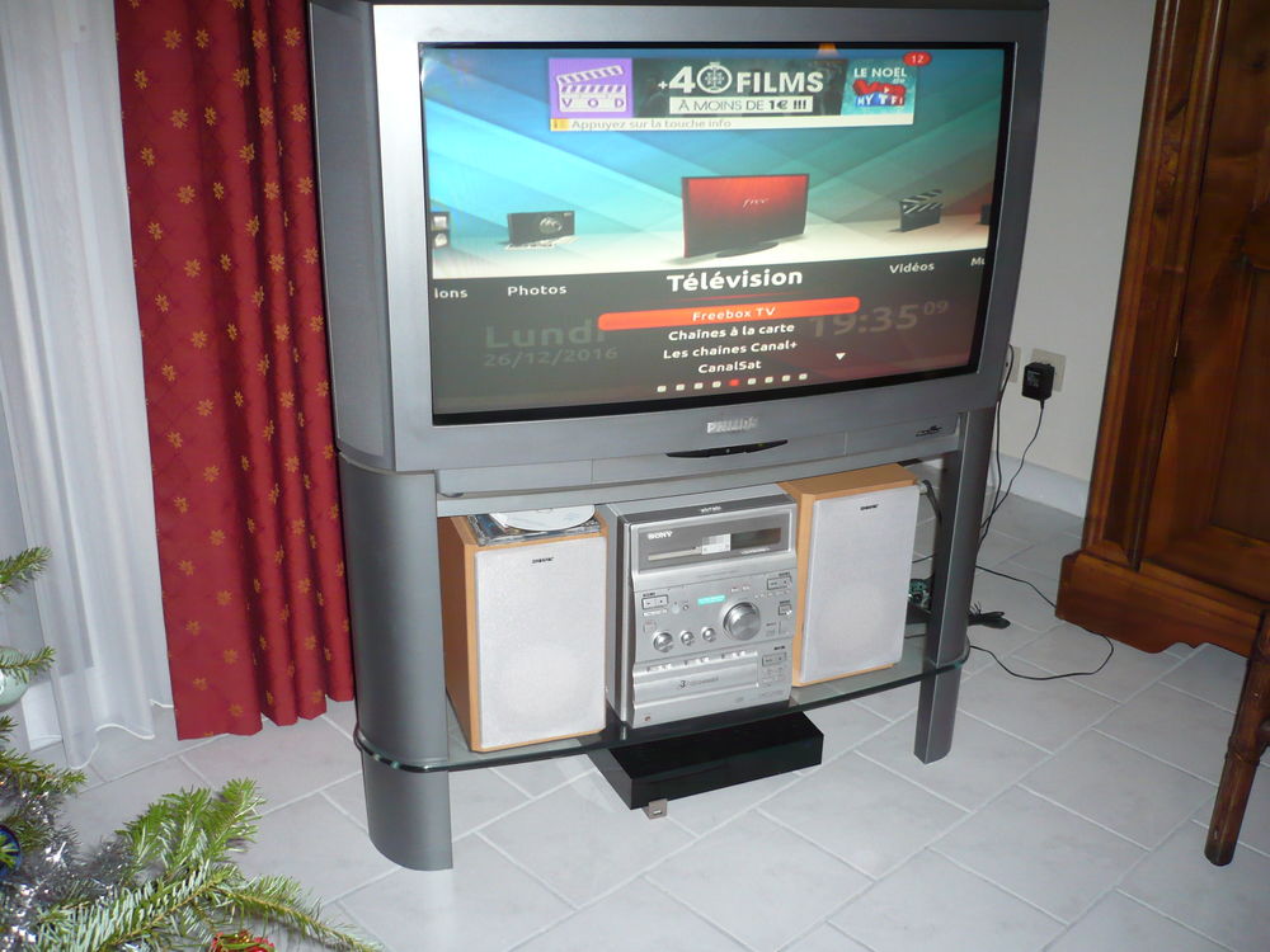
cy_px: 476
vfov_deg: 40.7
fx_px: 1284
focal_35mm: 35
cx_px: 635
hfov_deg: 52.6
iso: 200
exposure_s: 1/30
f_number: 2.8
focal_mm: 5.8
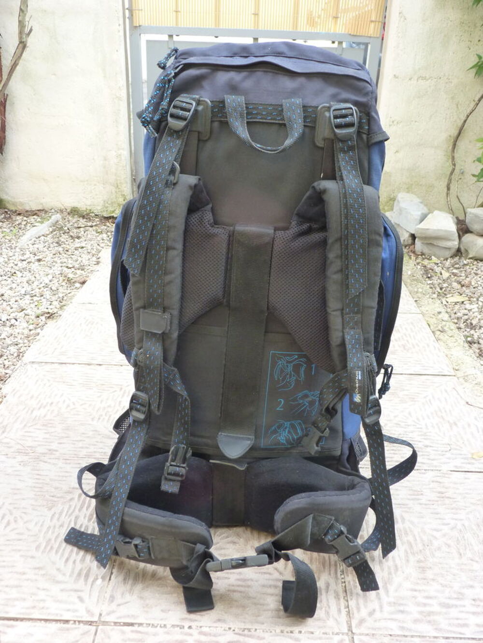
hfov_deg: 45.4
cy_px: 322
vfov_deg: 58.3
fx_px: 577
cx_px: 242
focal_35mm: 31
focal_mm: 5.4
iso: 250
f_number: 3
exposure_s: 1/30
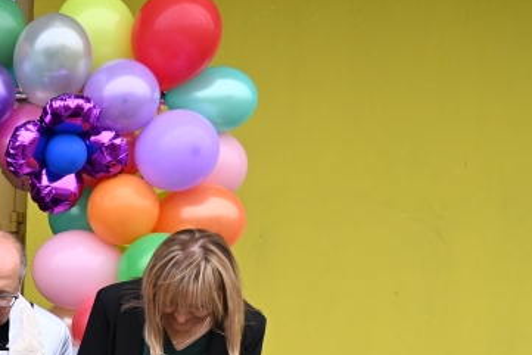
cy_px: 504
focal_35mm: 105
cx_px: -307
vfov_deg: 12.5
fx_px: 1547
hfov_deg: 17.2
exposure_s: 1/250
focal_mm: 21
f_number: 4.5
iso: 200
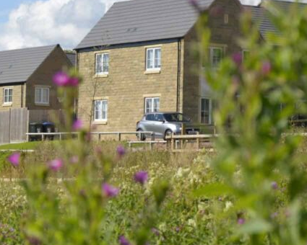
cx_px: -14
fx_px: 1417
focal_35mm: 156
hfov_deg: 12.2
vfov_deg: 9.9
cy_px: 101
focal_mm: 46
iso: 100
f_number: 8
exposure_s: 1/250
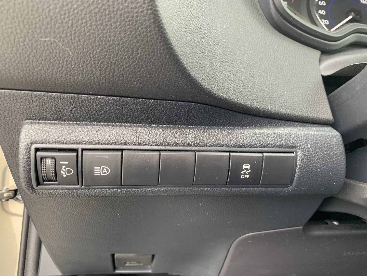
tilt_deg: -0.2
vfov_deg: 53.1
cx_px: 184
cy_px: 138
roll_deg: -3.3
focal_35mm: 26
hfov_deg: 67.3
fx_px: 276
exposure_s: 1/60
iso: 125
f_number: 1.8
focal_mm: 4.25
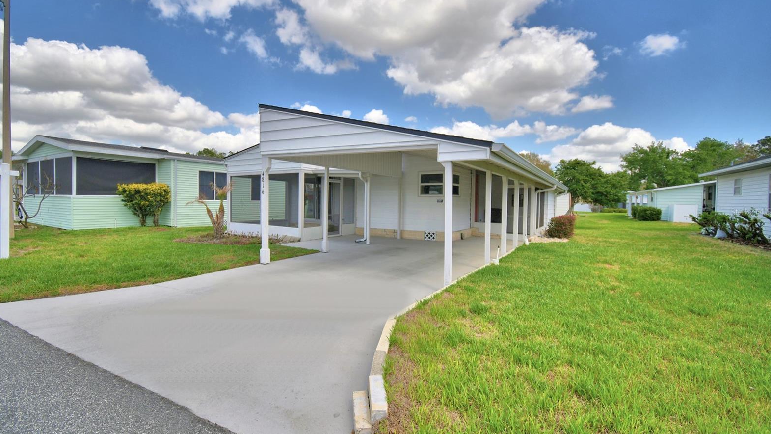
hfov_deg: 99.4
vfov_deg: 67.1
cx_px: 381
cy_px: 212
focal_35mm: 16
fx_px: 327
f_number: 4.5
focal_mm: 10
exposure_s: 1/1250
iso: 100
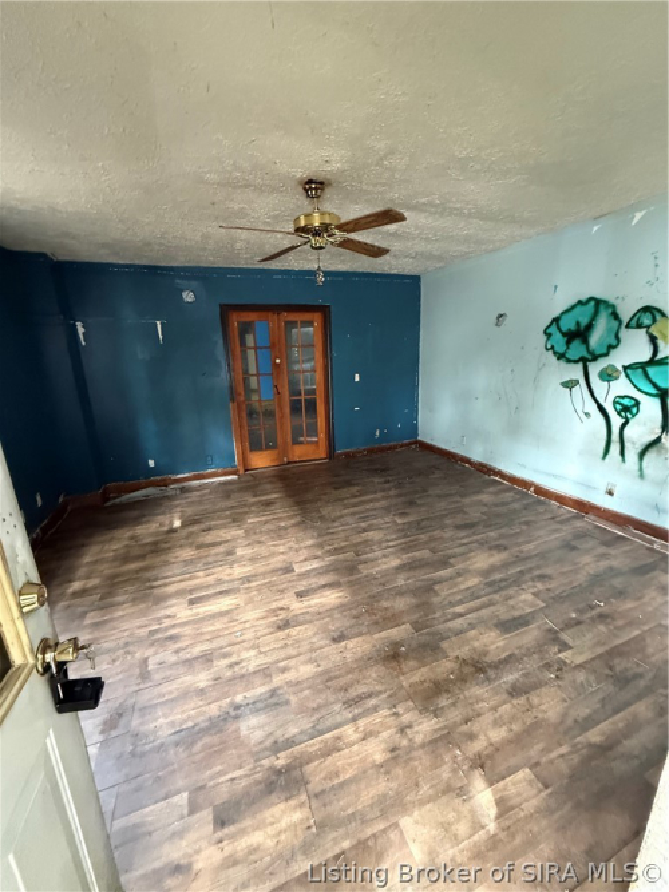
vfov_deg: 102.1
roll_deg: -0.4
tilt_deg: -10.7
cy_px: 446
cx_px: 334
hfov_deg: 85.7
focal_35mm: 14
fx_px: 361
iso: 800
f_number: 2.2
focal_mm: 2.22
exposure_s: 1/60
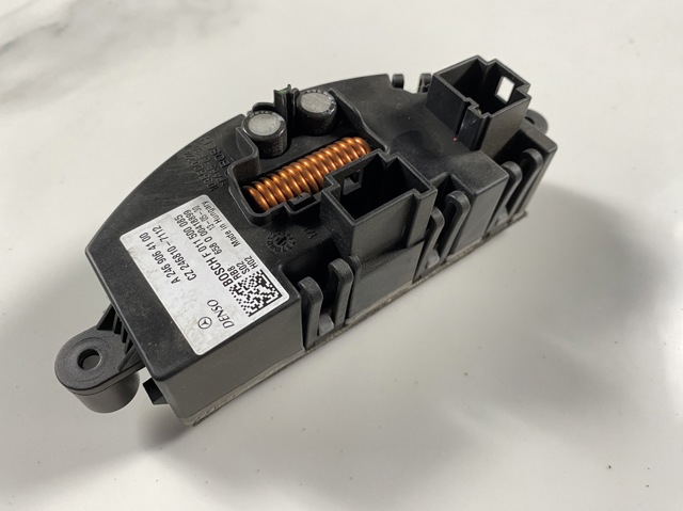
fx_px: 493
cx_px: 342
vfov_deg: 54.8
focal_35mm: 25
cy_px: 256
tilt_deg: -54.8
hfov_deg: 69.4
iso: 160
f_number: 1.8
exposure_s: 1/50
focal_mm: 4.25
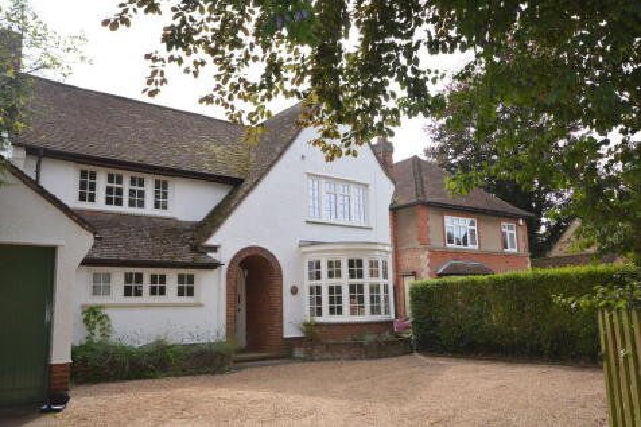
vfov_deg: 43.6
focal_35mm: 30
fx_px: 534
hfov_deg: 61.9
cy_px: 214
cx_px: 320
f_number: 5.6
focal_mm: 20
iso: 110
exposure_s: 1/125
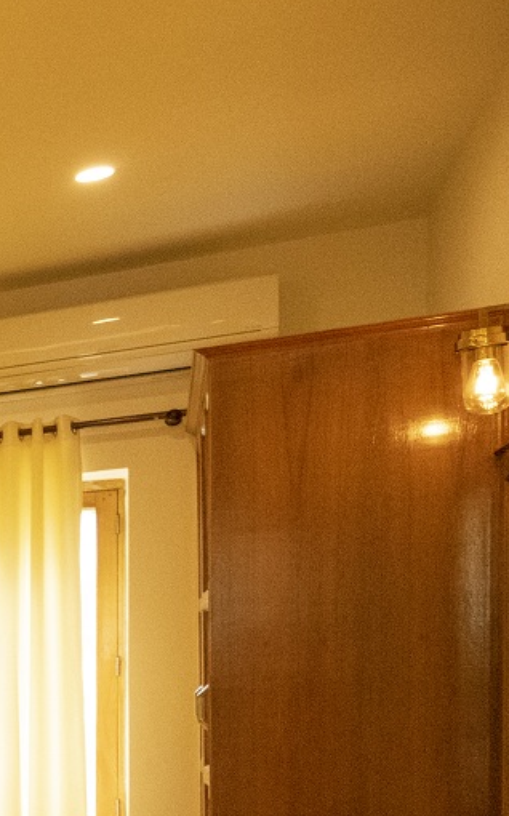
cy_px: 713
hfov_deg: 11.8
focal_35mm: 56
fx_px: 1245
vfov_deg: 34.5
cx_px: -992
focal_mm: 14
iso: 2500
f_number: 4
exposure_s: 1/160
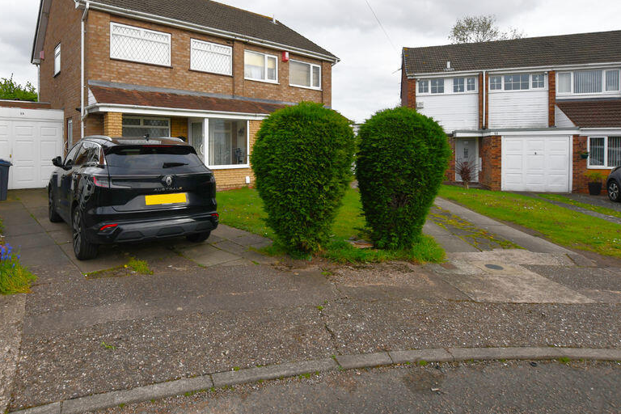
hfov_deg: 83.0
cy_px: 152
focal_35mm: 20
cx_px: 248
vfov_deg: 61.0
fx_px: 345
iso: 125
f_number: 8
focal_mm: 10
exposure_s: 1/250
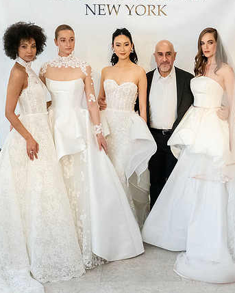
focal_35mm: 66
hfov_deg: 23.0
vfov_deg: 28.7
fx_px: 574
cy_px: 145
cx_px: 164
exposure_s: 1/500
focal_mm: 25
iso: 1600
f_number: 4
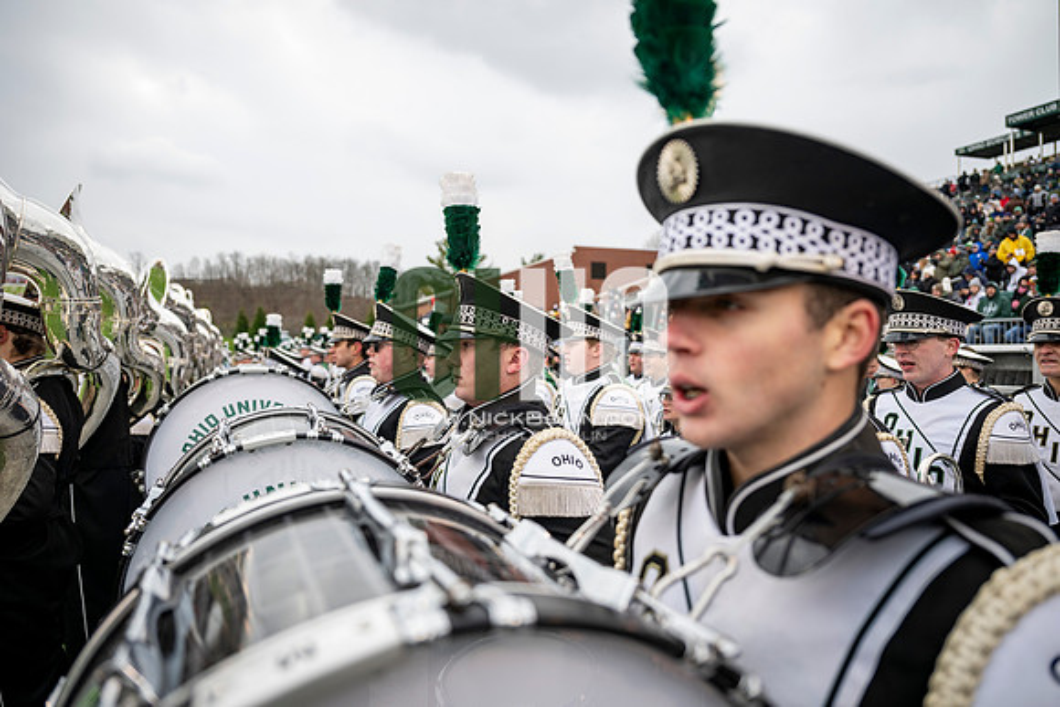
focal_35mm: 24
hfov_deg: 73.7
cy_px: 354
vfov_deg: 53.2
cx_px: 530
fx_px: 707
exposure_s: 1/500
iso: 160
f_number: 2.8
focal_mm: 24
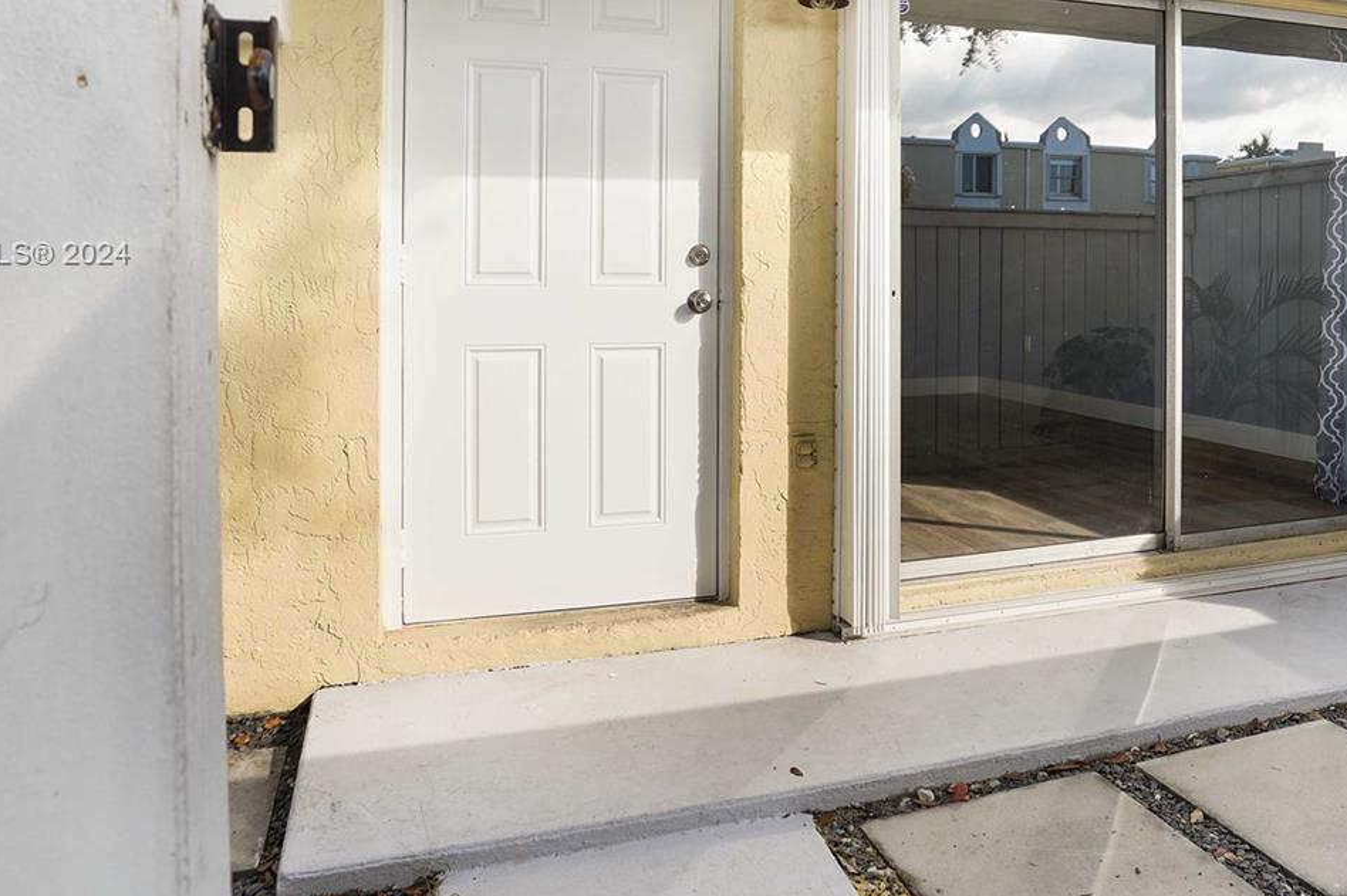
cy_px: 256
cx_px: 811
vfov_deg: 46.6
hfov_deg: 66.7
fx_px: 1010
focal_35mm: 27
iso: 160
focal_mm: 16
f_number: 8
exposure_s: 1/160
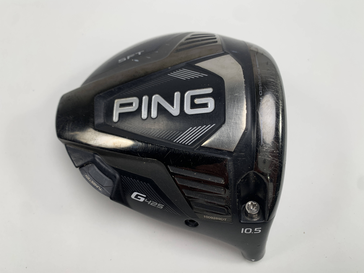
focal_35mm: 26
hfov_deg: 67.3
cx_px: 182
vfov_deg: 53.1
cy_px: 136
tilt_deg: -68.1
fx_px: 273
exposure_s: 1/196
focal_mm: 4.25
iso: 25
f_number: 1.8
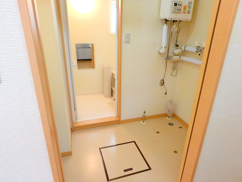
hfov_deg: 79.0
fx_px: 147
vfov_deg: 63.4
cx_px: 121
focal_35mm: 21
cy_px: 91
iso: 500
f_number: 3.5
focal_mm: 3.7
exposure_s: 1/30
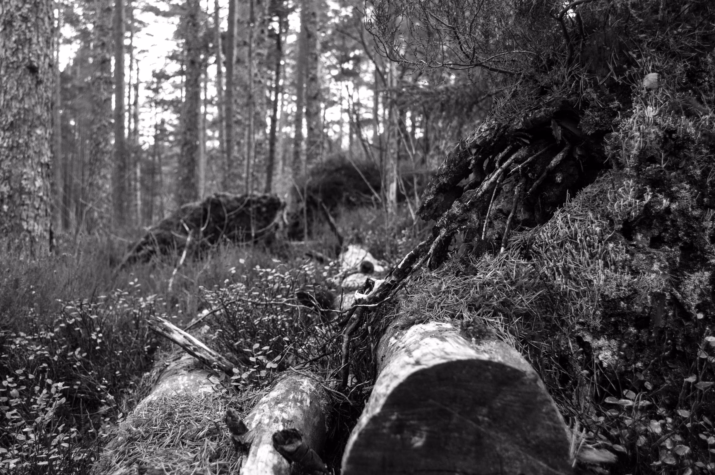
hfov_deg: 45.0
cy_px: 238
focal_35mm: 44
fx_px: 863
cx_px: 358
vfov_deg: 30.8
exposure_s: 1/125
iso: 720
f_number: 5
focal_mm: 29
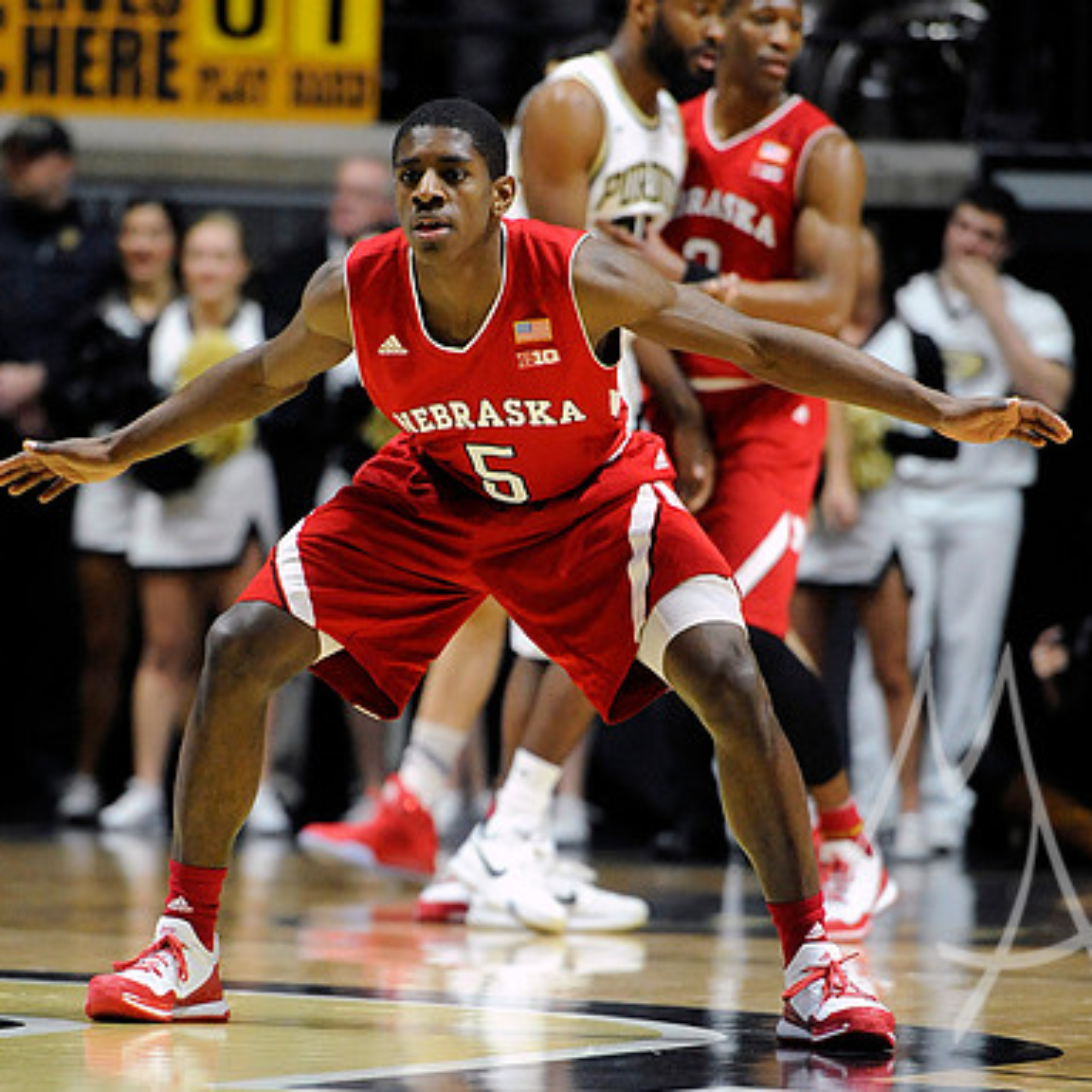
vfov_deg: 6.8
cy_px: 545
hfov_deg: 6.8
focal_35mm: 257
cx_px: 418
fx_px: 9172
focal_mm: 200
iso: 4000
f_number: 3.5
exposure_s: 1/1000
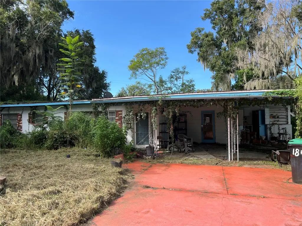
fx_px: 227
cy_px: 113
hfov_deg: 67.3
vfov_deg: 53.1
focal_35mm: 26
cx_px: 151
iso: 50
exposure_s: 1/1597
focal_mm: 5.7
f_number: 1.5
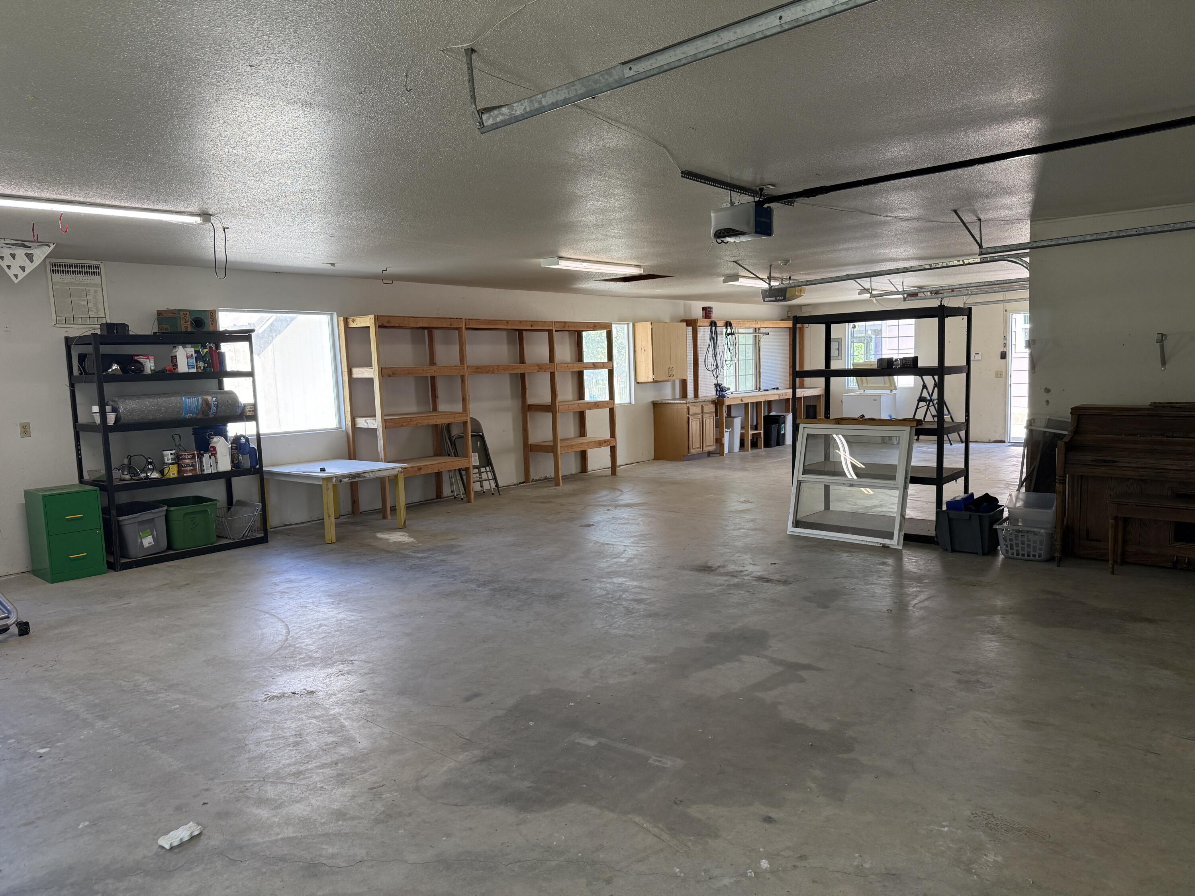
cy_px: 448
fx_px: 829
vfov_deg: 56.8
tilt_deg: -6.1
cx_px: 598
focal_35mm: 24
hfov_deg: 71.6
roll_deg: +1.5
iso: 200
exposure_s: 1/206
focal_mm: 6.76
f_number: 1.78
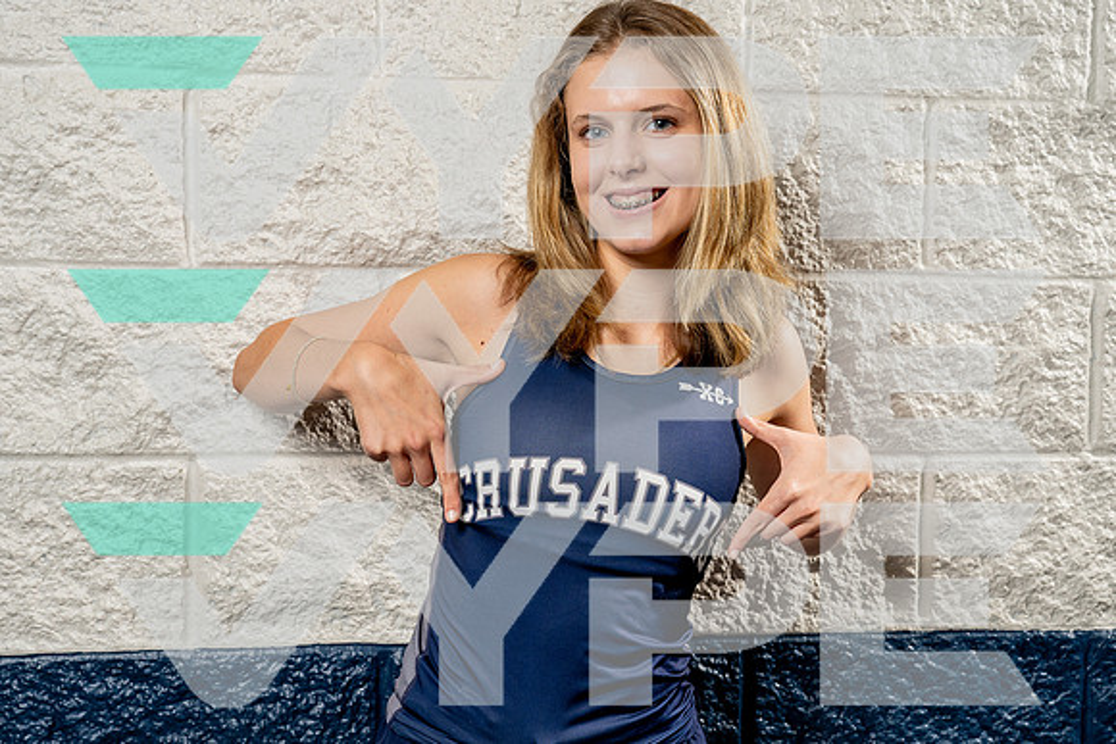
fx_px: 1492
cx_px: 551
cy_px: 374
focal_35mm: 48
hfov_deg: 41.0
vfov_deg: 28.0
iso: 250
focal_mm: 40
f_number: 5.6
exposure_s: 1/250
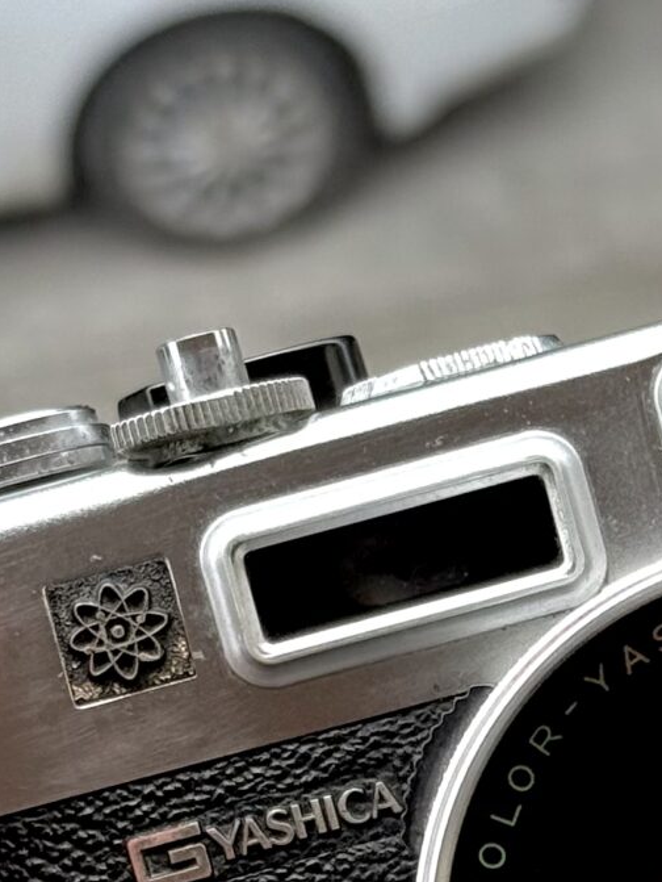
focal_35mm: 183
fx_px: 4662
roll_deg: +2.3
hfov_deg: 8.1
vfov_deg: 10.7
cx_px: 753
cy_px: 778
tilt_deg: -38.8
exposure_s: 1/1429
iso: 64
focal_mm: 6.76
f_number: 1.78
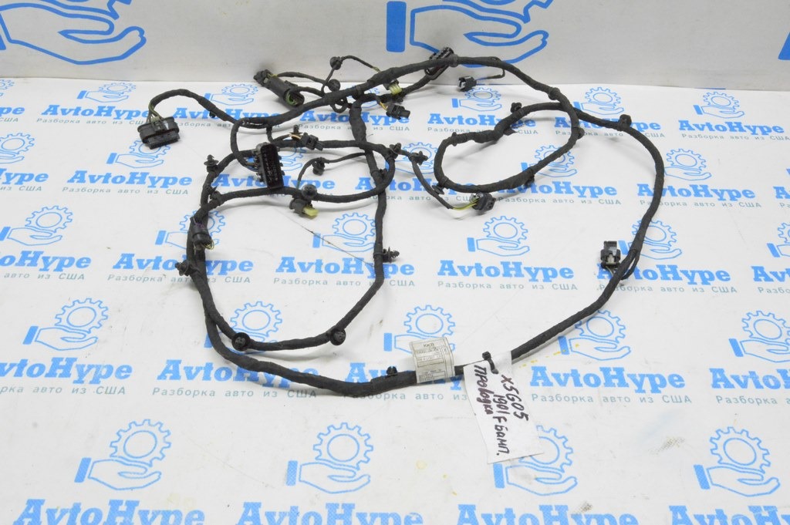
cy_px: 262
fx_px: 724
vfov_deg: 39.9
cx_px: 395
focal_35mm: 33
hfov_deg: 57.3
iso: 6400
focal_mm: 22
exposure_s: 1/20
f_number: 20
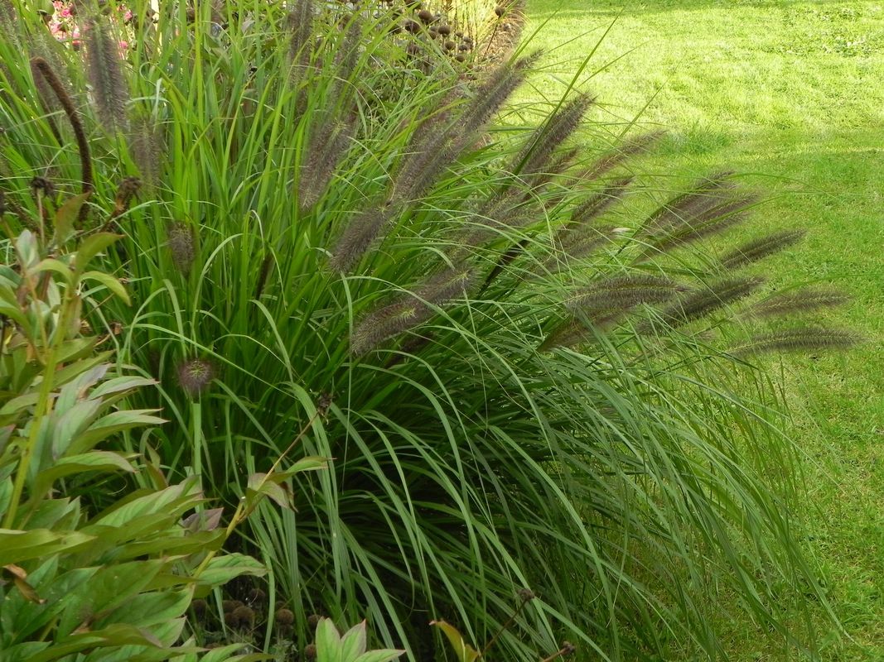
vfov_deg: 22.2
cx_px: 442
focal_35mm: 66
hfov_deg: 29.4
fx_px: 1685
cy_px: 331
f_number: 4
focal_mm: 11.8
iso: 160
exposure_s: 1/200
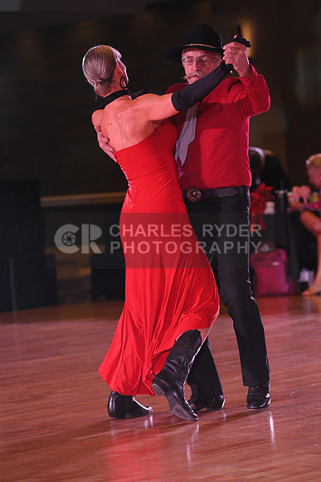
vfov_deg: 12.8
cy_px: 241
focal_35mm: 160
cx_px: 160
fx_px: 2139
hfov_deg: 8.6
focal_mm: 160
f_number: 5.6
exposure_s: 1/200
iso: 2000
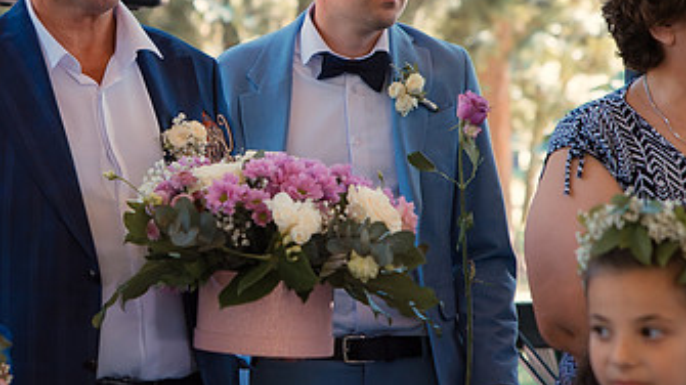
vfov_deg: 7.9
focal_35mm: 154
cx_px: 108
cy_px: 102
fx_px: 2800
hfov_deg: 13.9
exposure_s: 1/125
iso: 500
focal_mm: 70
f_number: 3.5
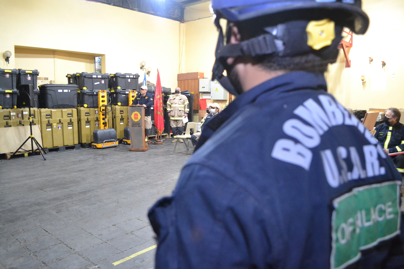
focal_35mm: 27
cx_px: 202
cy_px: 134
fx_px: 303
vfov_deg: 47.9
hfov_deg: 67.4
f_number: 3.5
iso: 3200
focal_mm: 18
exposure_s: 1/20
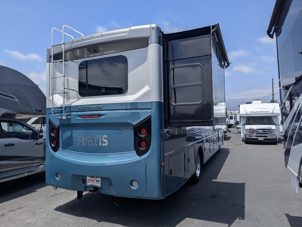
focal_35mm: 24
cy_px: 114
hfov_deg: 71.5
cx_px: 151
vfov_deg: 56.9
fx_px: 210
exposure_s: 1/3534
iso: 45
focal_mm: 6.81
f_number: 1.85
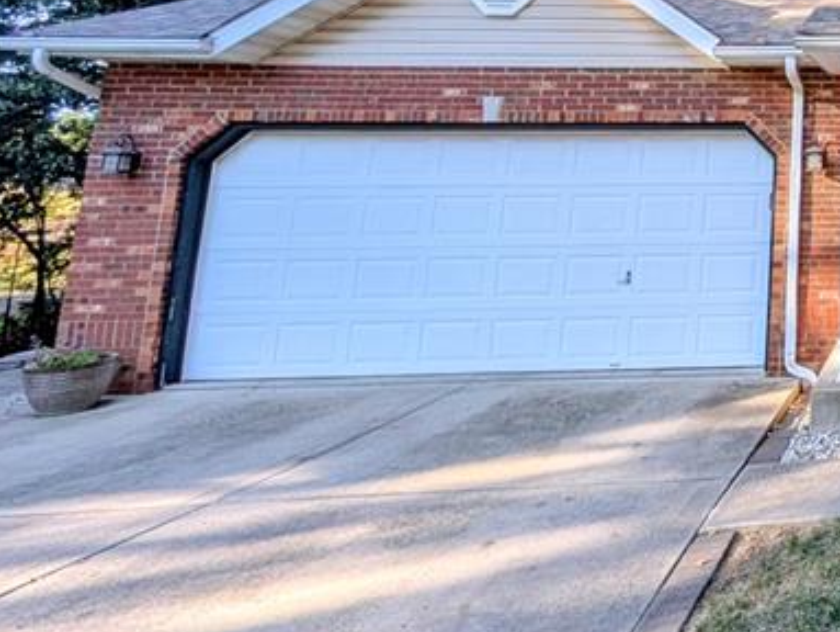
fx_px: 777
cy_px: 35
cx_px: 1026
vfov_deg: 40.1
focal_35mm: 32
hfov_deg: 39.4
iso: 55
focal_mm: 2.02
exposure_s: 1/887
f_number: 1.7
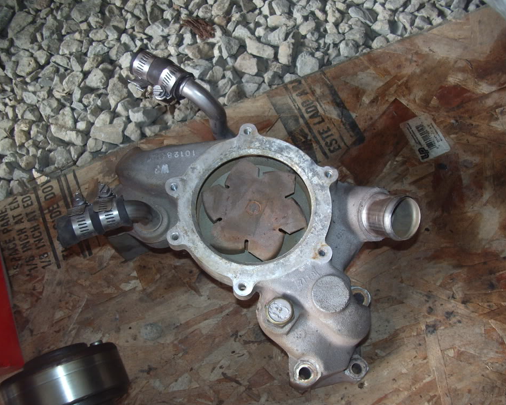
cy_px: 201
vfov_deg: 40.1
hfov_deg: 49.1
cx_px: 247
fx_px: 554
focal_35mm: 37
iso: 100
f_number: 2.6
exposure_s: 1/40
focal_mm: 5.8
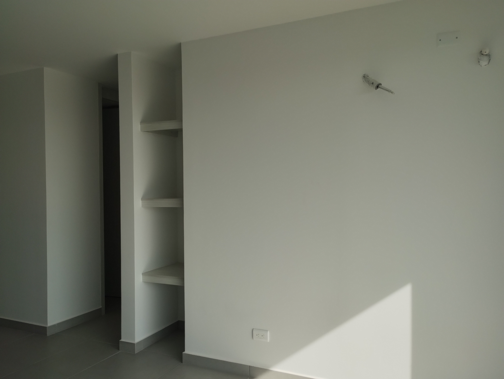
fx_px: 408
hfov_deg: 63.4
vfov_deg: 49.9
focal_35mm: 28
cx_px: 252
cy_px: 190
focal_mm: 4.27
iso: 100
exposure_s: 1/1092
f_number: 1.8
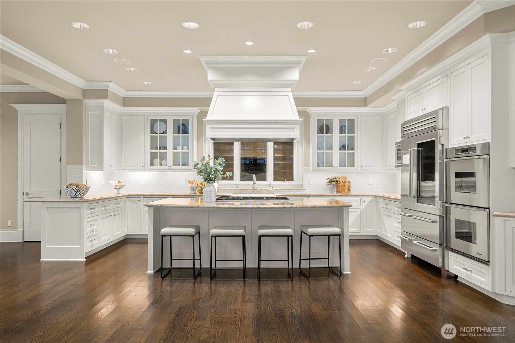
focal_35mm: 24
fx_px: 343
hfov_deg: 73.7
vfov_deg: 53.1
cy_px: 172
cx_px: 258
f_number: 6.7
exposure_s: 1/20
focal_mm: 24
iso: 1000
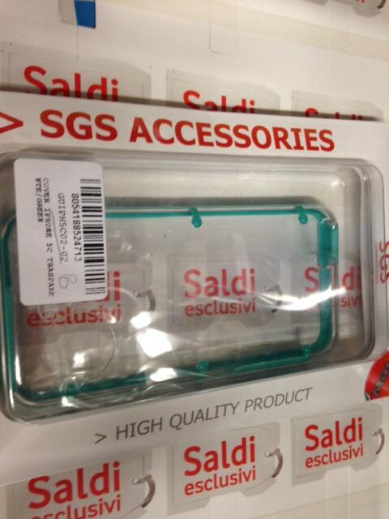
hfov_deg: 42.9
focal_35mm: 33
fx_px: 494
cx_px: 194
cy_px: 260
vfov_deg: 55.4
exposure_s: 1/20
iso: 160
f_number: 2.4
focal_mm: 4.12
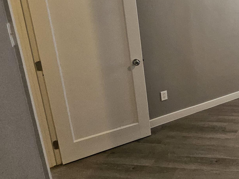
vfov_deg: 42.6
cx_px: 264
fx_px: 221
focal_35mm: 32
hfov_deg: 43.5
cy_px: 42
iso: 320
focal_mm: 1.74
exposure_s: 1/60
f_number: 2.2
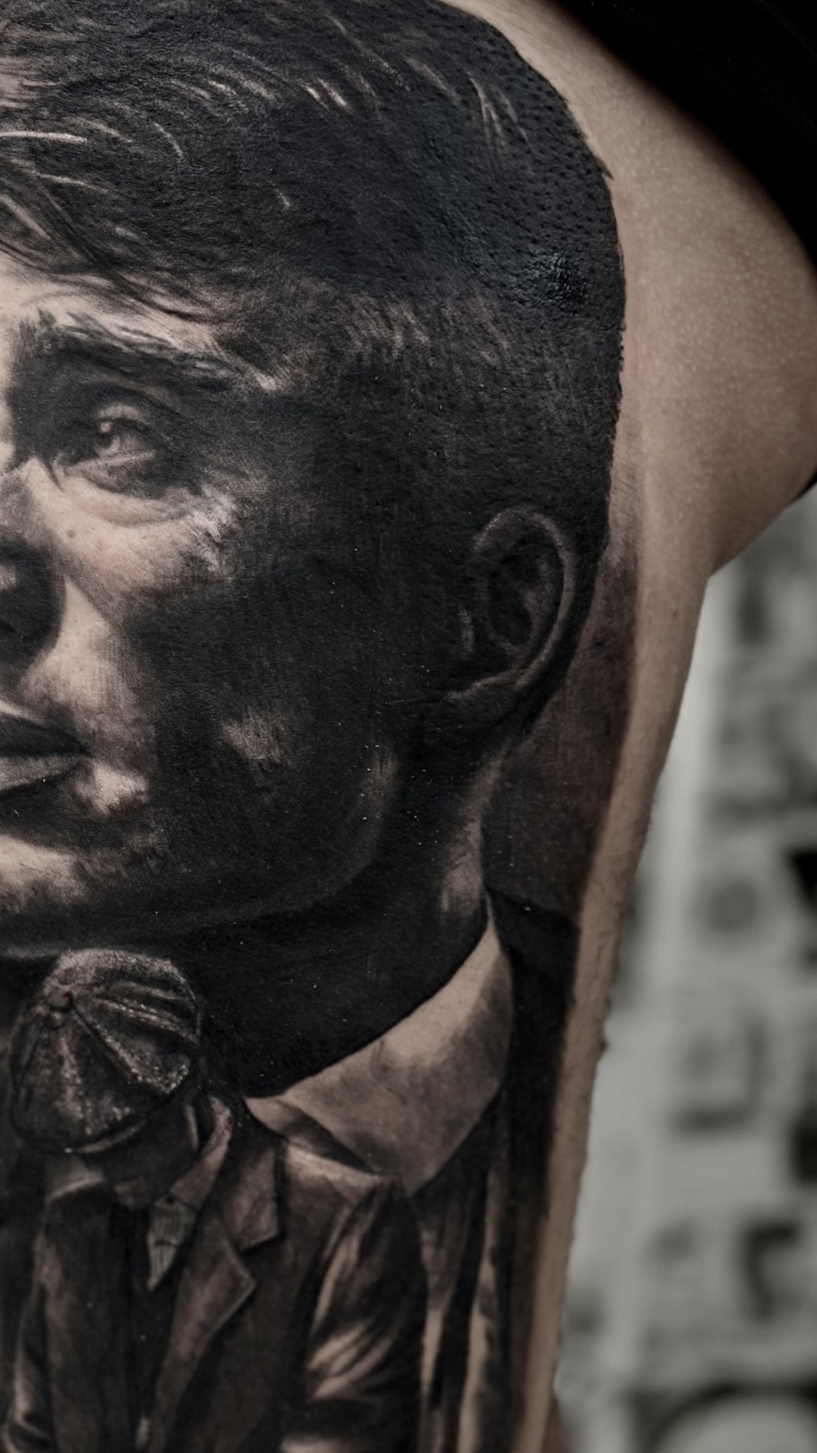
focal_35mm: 82
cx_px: 131
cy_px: 882
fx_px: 3158
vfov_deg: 25.8
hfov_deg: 14.6
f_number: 1.78
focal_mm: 6.76
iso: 200
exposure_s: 1/33
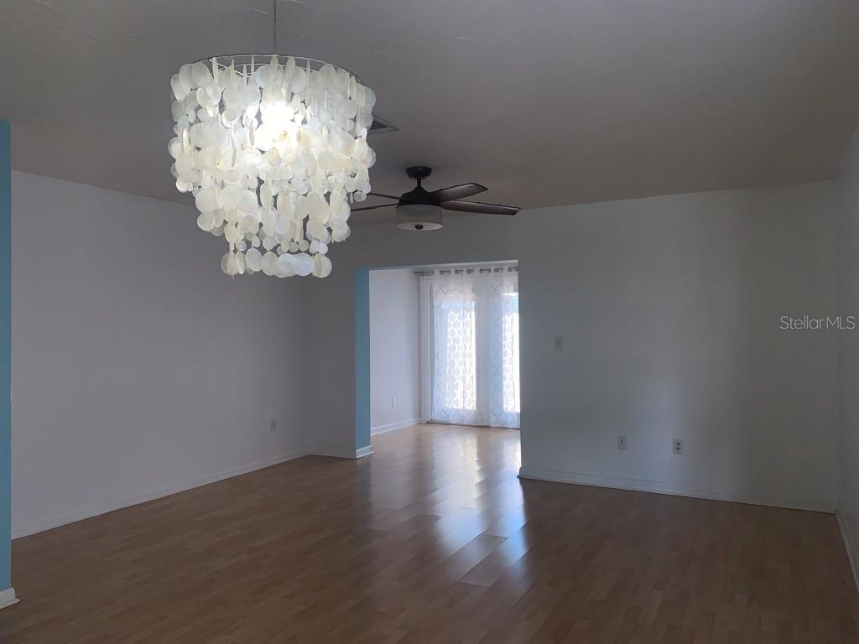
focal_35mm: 26
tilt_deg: -0.1
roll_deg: +0.4
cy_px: 322
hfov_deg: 67.3
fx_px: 645
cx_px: 430
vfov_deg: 53.1
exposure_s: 1/45
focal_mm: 4.25
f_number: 1.8
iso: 25
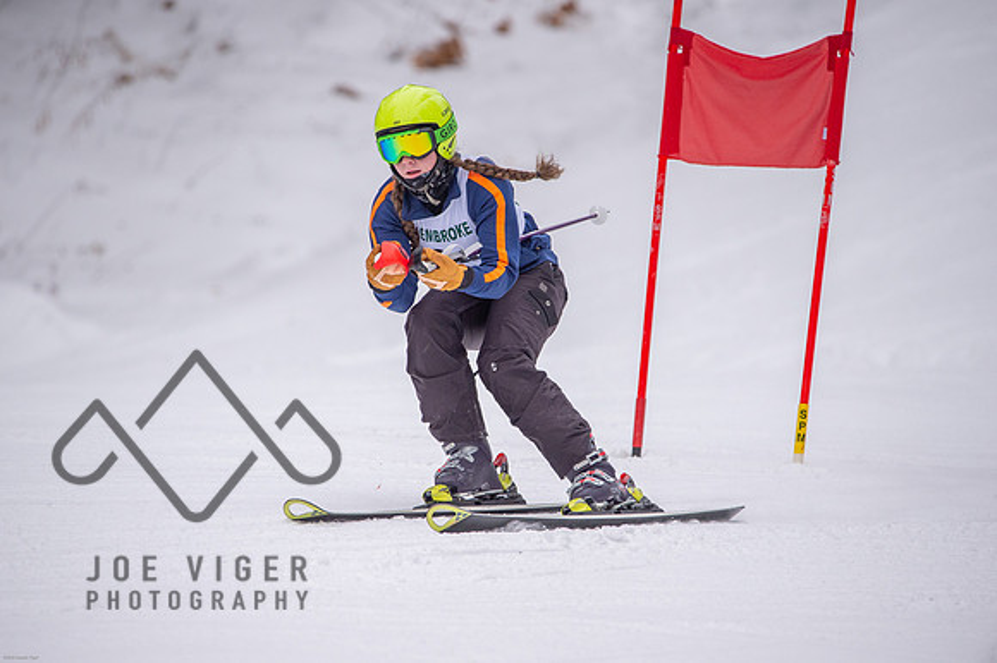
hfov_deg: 3.4
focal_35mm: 600
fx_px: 16607
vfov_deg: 2.3
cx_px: 498
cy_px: 332
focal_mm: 600
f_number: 6.3
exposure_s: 1/2500
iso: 2000
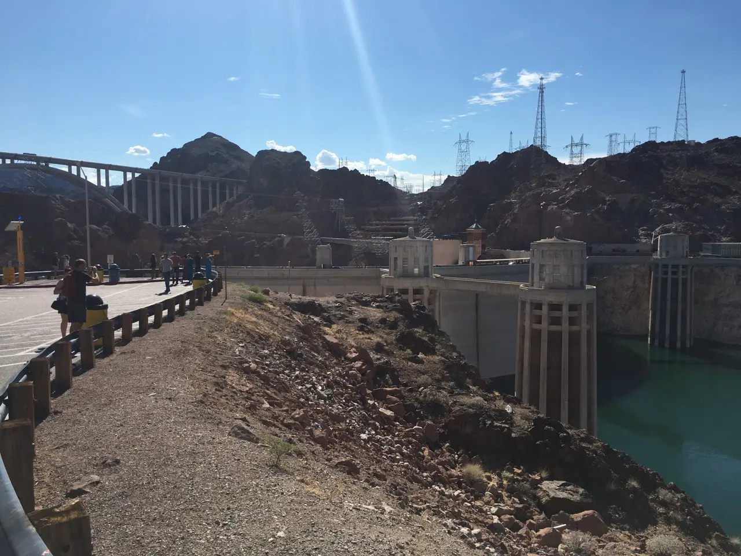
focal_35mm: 29
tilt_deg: -3.8
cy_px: 278
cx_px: 370
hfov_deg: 61.7
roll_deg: -0.1
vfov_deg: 48.2
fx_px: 621
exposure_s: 1/2959
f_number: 2.2
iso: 25
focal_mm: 4.15
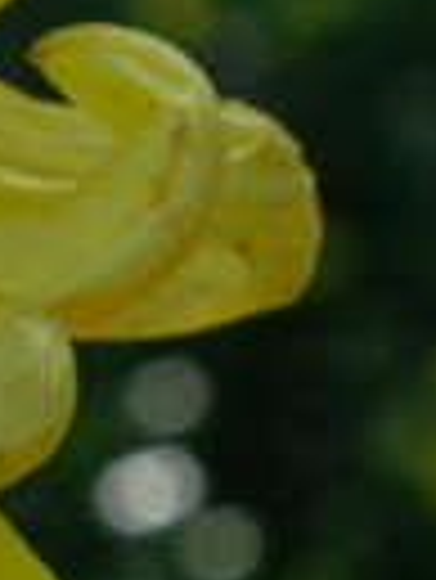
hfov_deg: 2.1
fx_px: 11870
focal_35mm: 708
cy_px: 474
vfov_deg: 2.8
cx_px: -1038
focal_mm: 62
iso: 2200
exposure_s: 1/250
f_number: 13
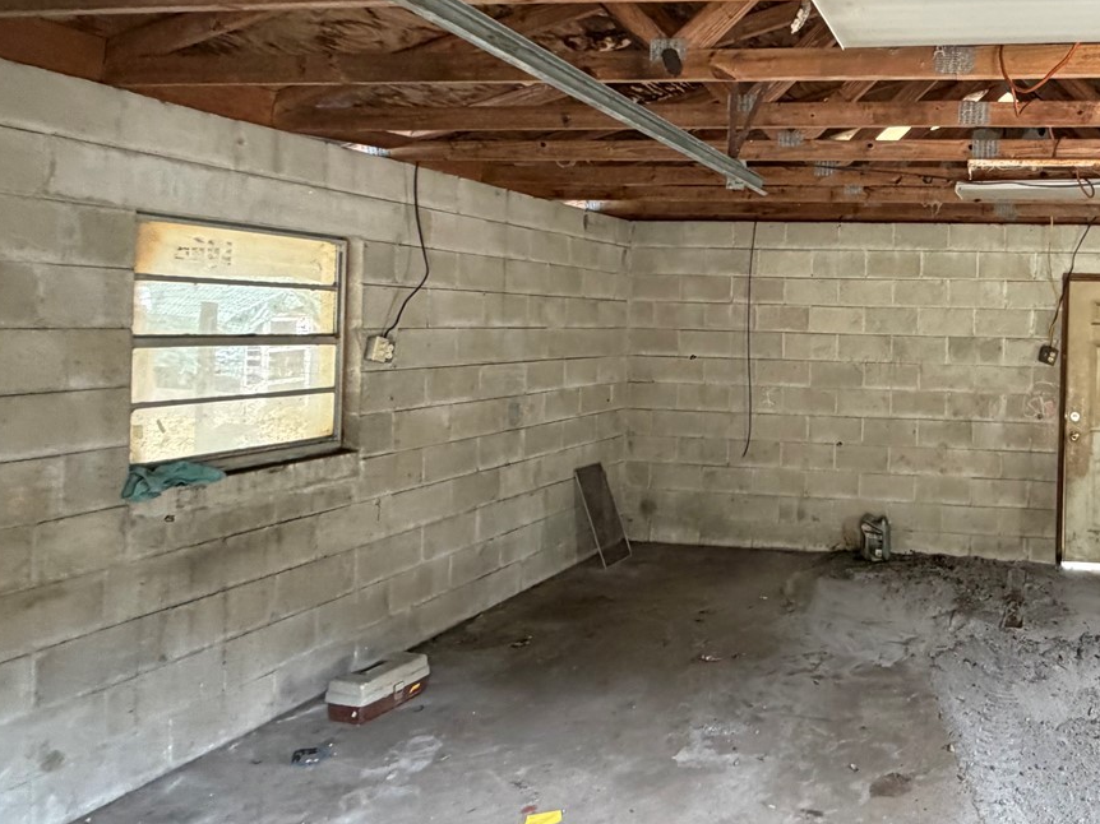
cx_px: 943
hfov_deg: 59.5
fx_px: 826
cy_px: 324
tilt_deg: -1.2
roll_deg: -1.0
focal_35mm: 26
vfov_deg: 52.6
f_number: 2.2
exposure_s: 1/66
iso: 320
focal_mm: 2.22
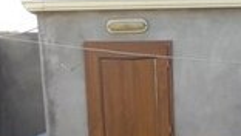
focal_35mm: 129
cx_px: 235
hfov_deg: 16.3
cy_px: 333
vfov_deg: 8.5
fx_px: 825
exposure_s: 1/320
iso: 40
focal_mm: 3.7
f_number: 1.9
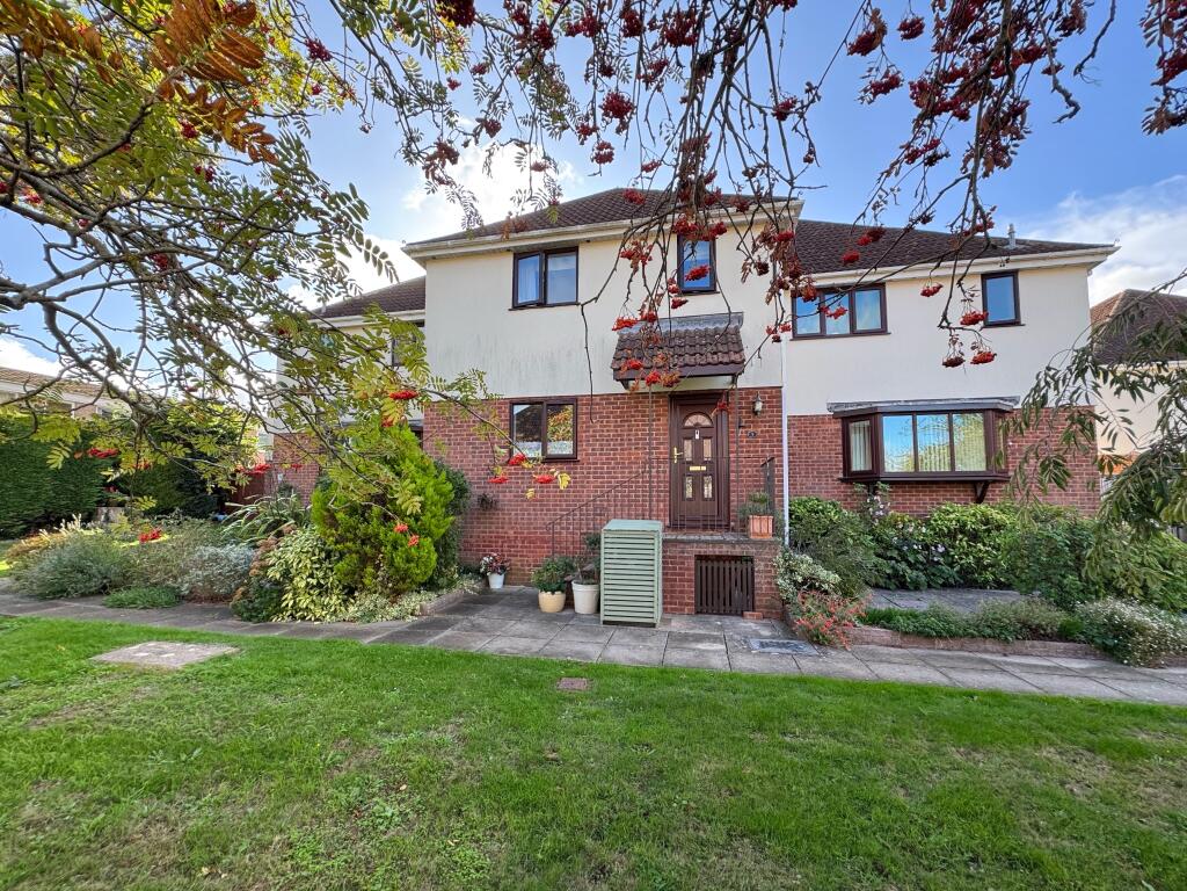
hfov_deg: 102.1
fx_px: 480
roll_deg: +0.0
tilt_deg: +6.2
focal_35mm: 14
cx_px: 594
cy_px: 446
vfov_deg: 85.7
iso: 40
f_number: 2.2
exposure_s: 1/241
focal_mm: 2.22
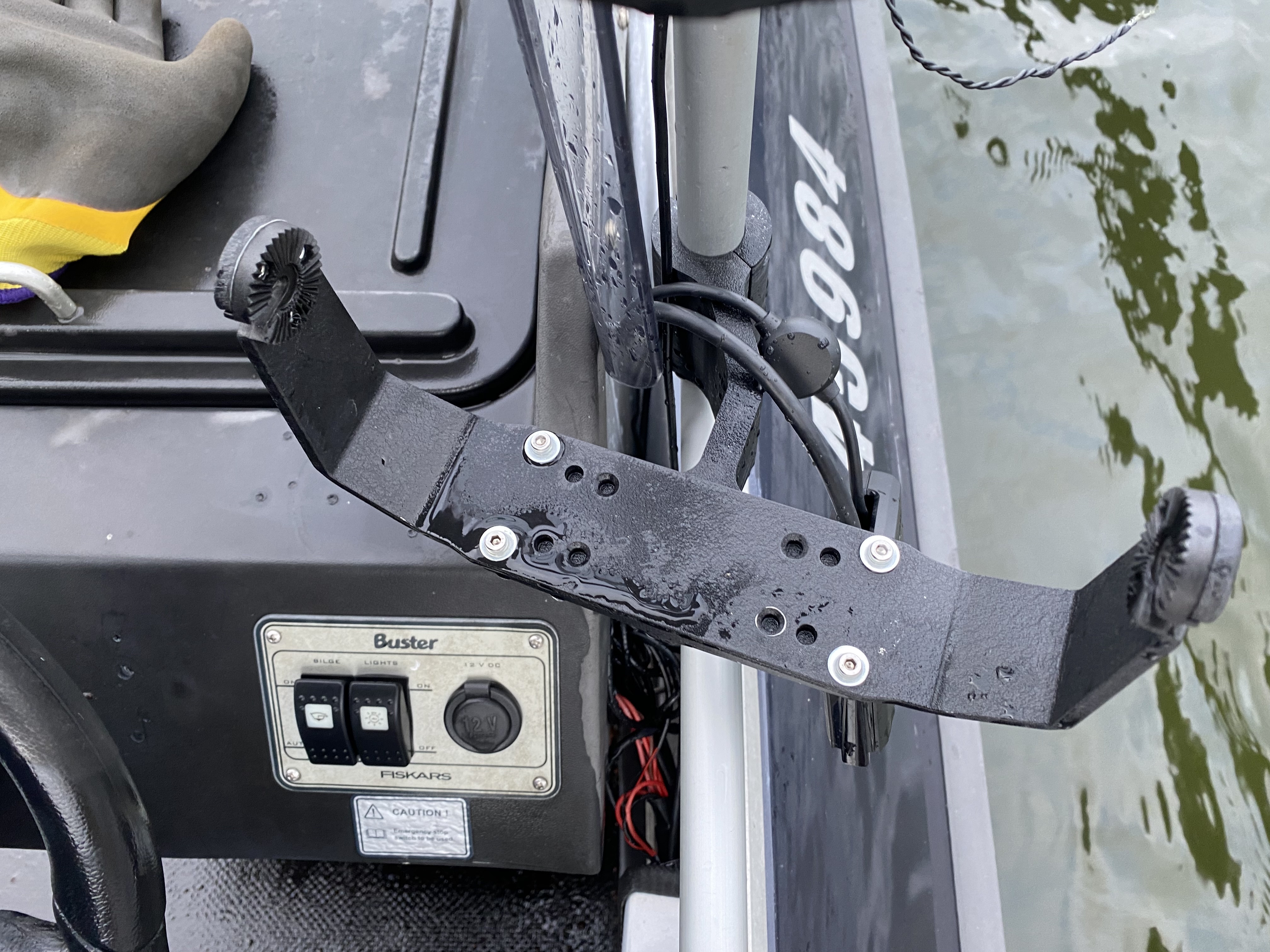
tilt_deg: -62.3
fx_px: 954
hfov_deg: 67.3
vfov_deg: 53.1
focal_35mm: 26
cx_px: 635
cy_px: 476
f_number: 1.8
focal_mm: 4.25
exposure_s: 1/80
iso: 125
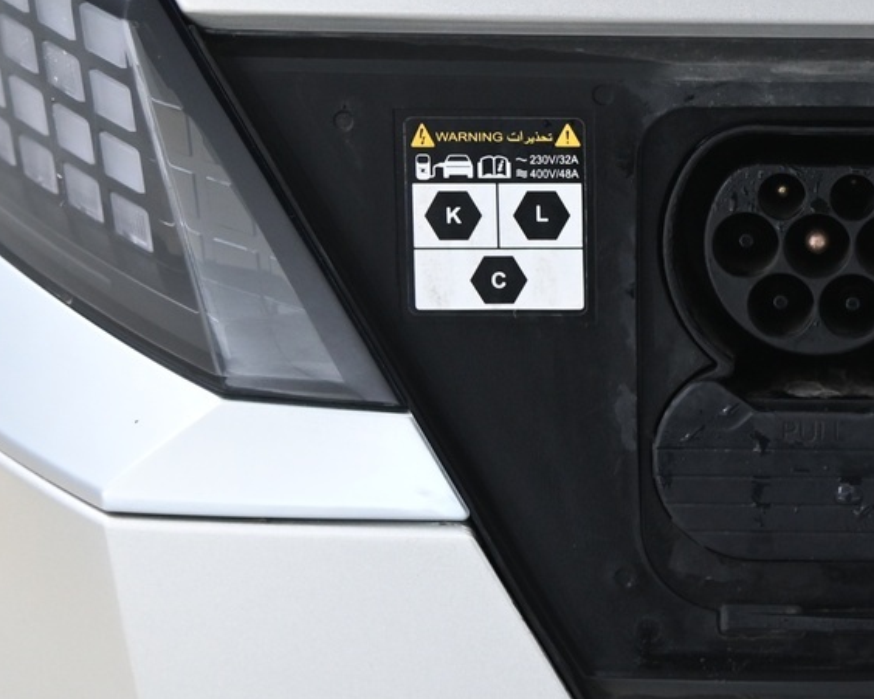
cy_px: 186
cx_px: 956
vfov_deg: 14.2
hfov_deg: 17.2
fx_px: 2793
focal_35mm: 108
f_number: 4
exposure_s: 1/80
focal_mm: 40
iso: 2000
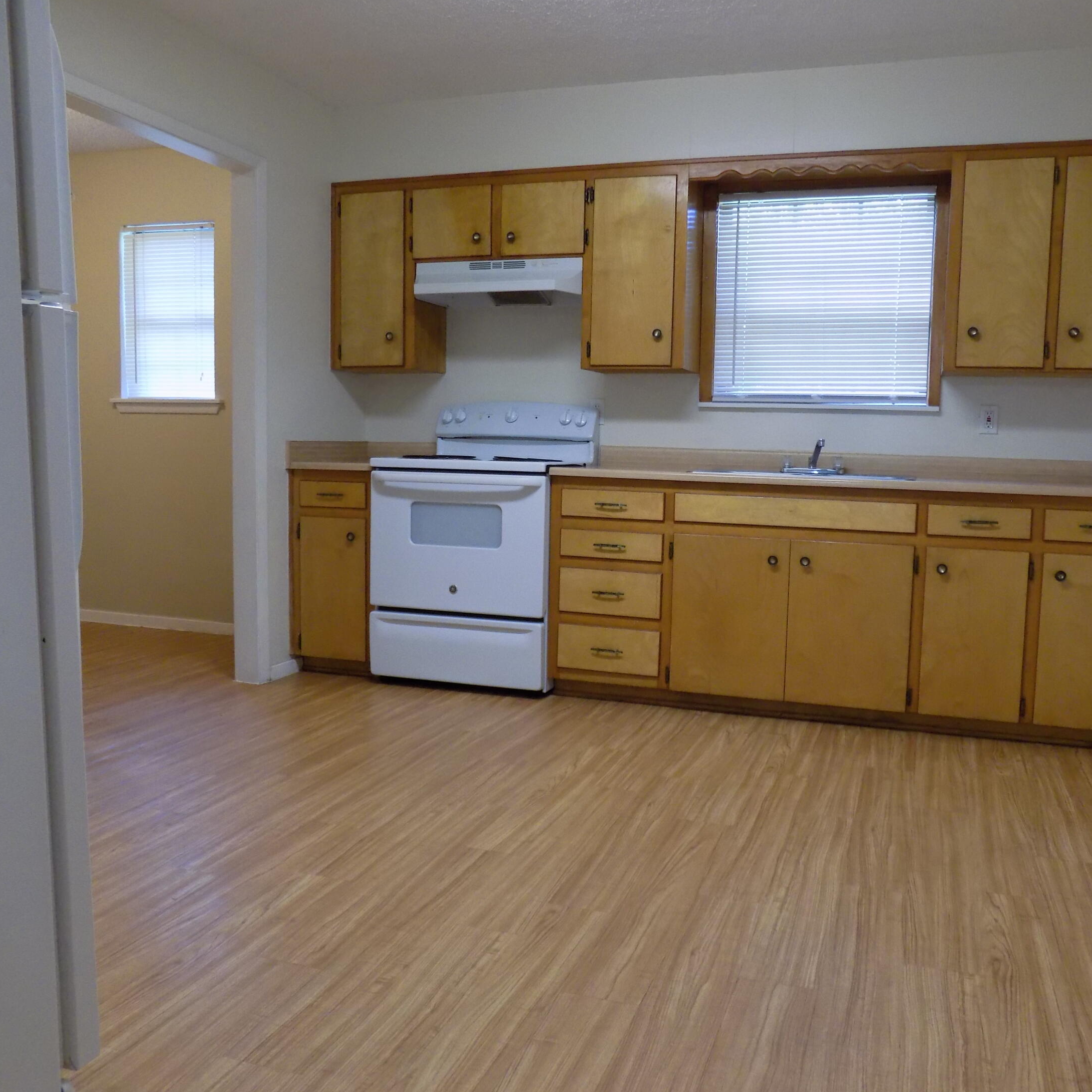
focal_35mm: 28
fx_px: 999
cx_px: 618
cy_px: 541
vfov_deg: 57.3
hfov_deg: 57.1
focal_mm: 4
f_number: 3.1
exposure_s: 1/30
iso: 250
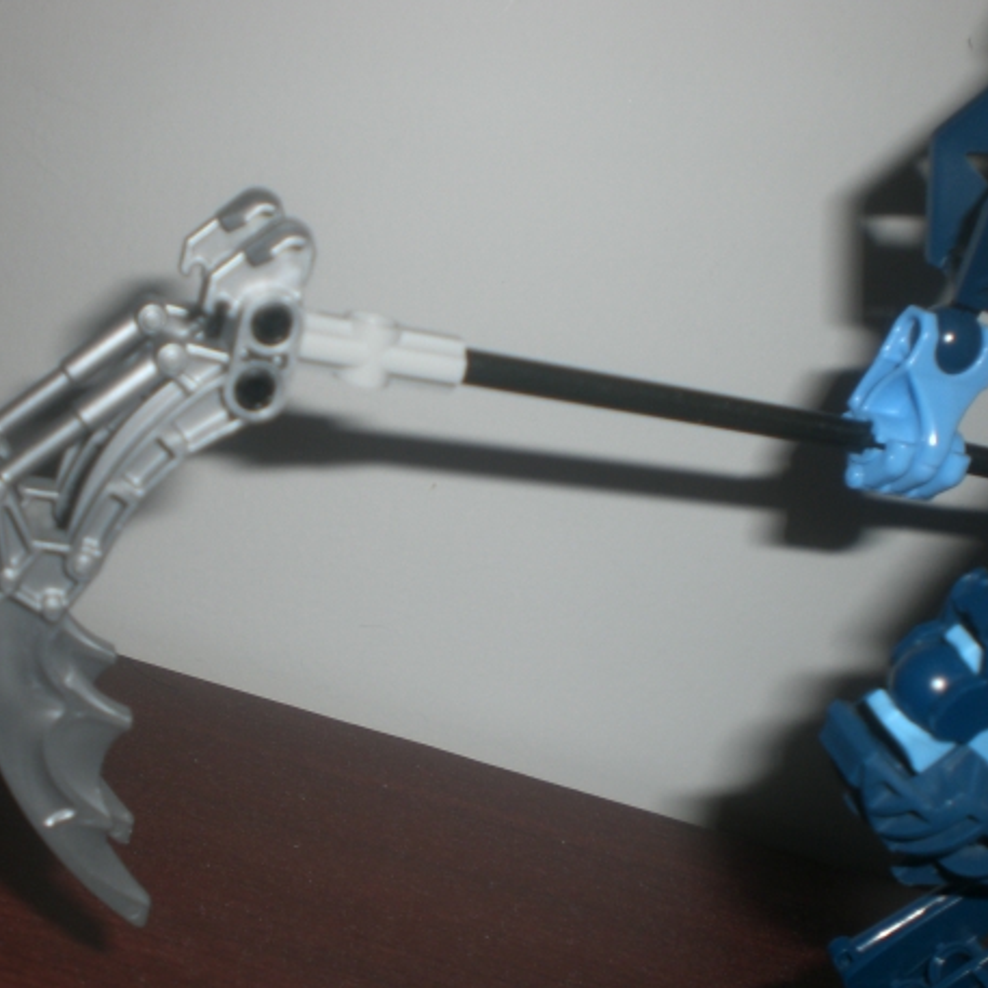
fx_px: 1518
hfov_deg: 36.0
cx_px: 437
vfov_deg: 36.1
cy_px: 495
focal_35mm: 47
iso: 50
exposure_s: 1/60
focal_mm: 6.3
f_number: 3.1
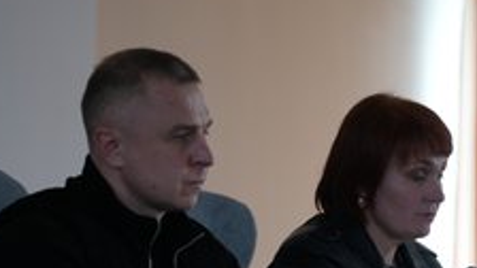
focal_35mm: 131
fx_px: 1657
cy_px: 220
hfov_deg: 16.4
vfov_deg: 9.2
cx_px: 292
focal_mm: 70
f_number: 2.8
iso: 125
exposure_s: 1/50
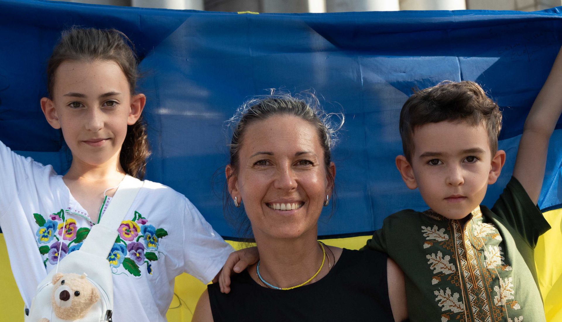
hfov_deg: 35.7
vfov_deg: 20.8
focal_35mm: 58
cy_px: 222
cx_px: 257
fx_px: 871
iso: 1600
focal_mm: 47
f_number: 6.3
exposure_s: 1/3200
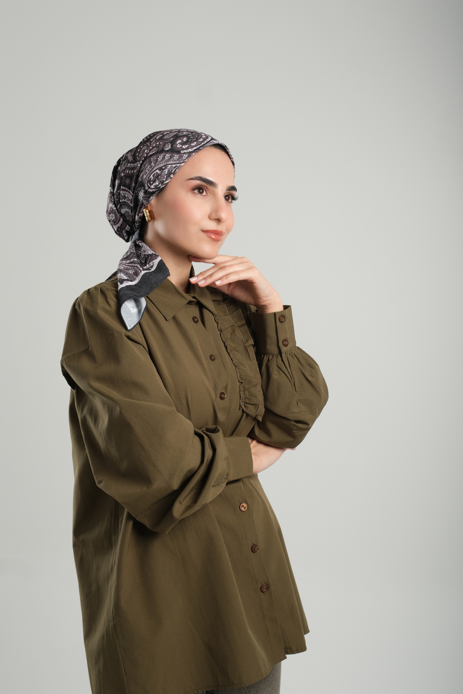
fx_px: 1080
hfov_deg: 24.2
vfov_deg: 35.6
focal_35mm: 56
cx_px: 232
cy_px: 347
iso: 125
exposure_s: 1/256
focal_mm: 37.6
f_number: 7.1
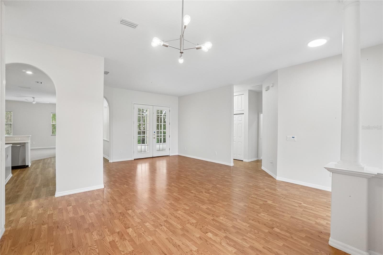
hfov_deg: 100.4
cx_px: 192
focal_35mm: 15
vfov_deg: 77.3
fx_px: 160
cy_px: 128
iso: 640
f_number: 8
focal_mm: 10
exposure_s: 1/30
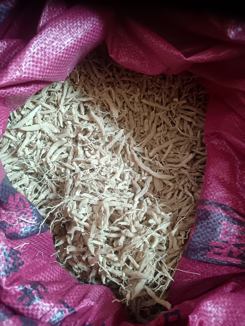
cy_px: 163
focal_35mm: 27
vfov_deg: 65.3
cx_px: 122
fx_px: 255
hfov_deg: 51.3
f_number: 1.8
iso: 3406
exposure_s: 1/25
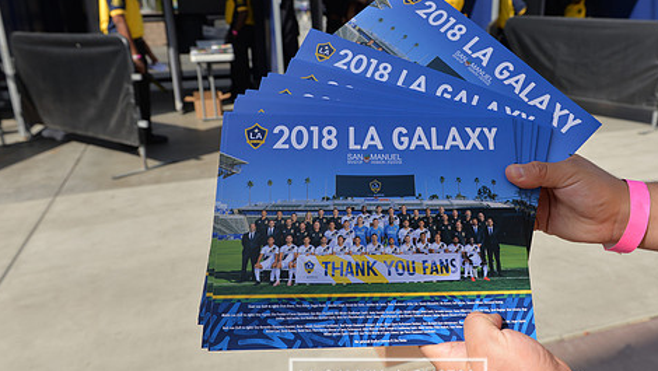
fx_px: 541
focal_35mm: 31
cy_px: 167
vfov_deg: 37.8
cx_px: 388
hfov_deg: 62.2
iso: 100
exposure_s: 1/400
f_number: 7.1
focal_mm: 24
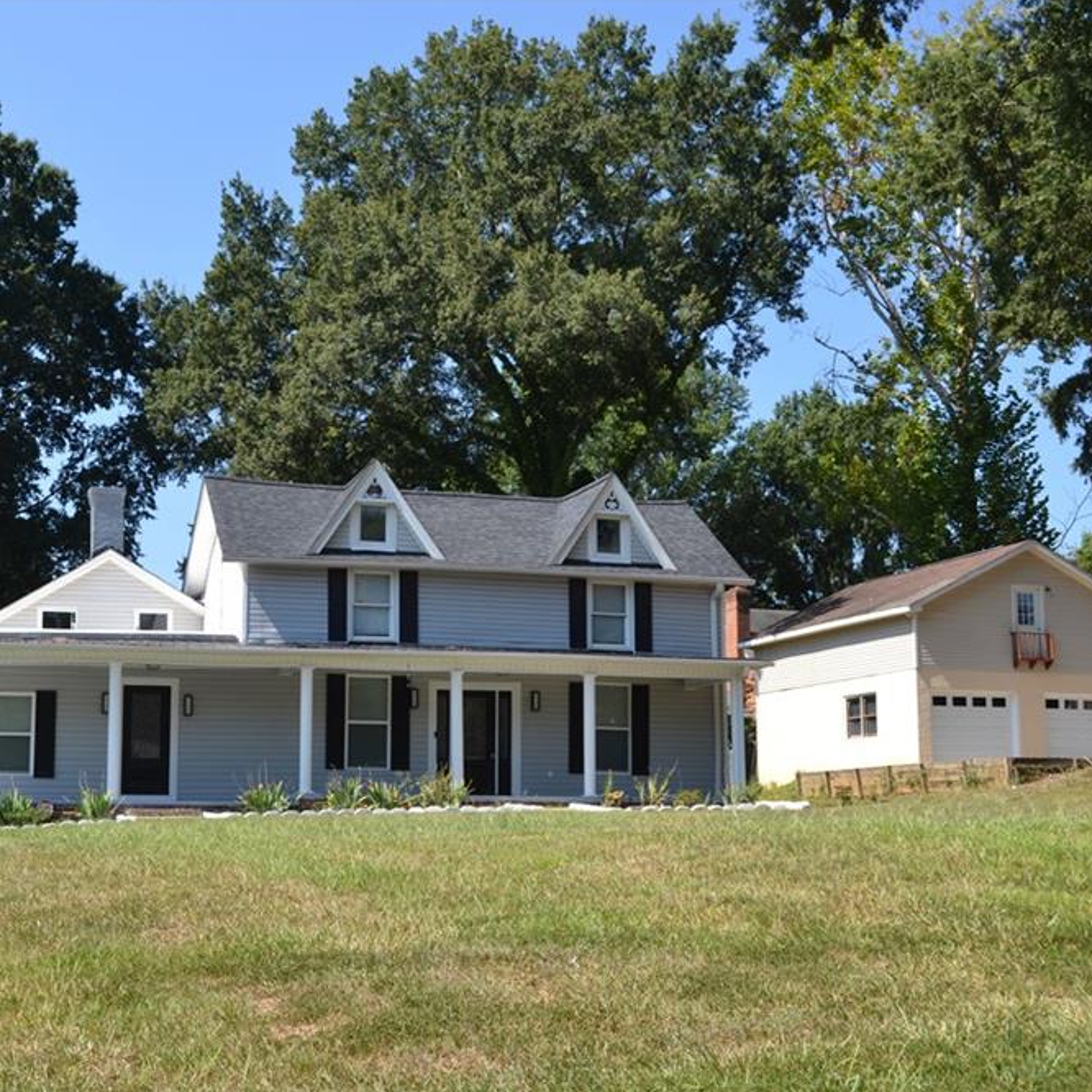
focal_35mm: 47
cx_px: 394
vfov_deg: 36.1
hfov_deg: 35.8
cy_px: 554
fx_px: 1677
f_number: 7.1
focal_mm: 24
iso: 100
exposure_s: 1/200
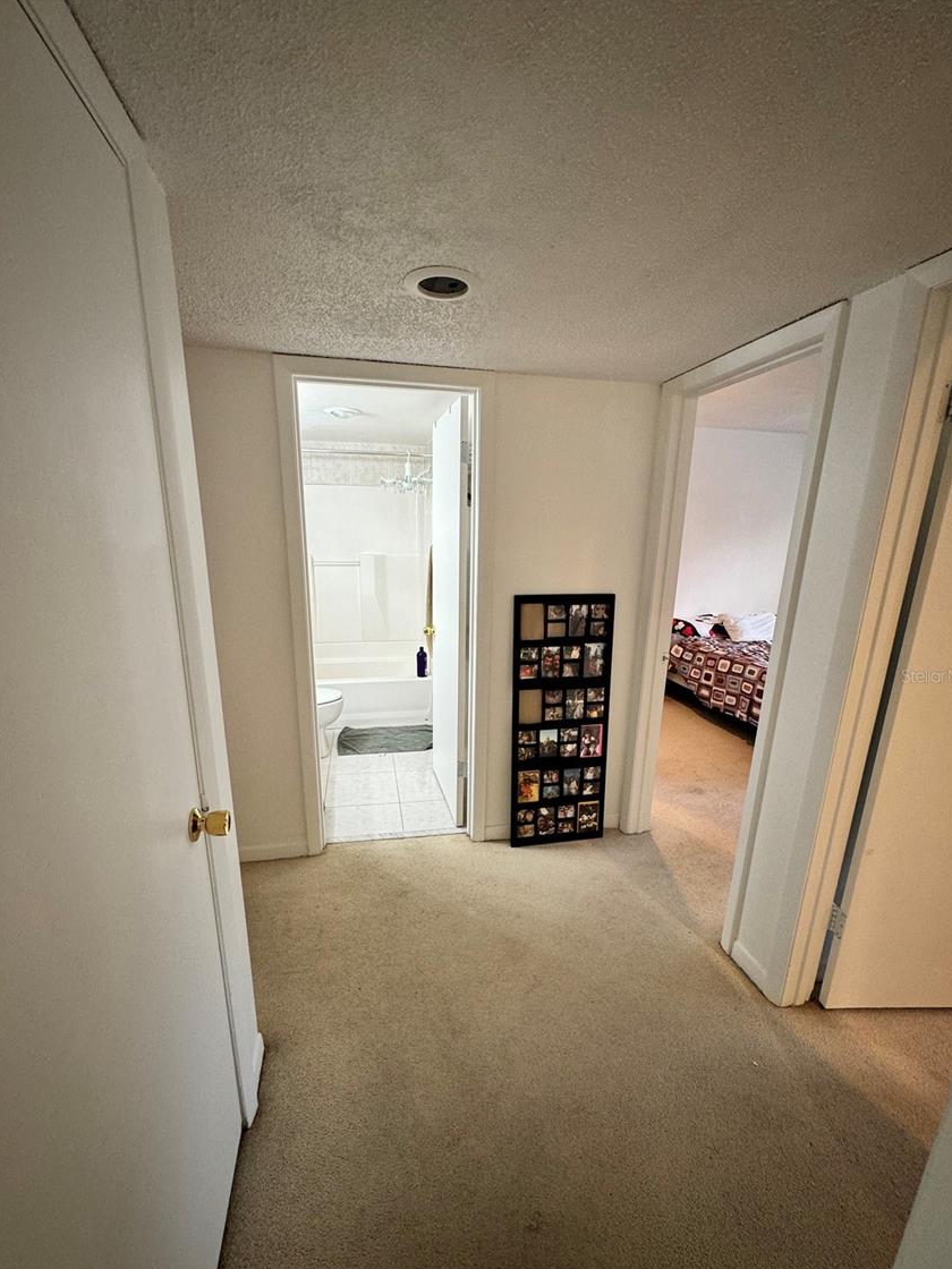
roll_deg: -1.2
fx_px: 550
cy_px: 675
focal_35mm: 15
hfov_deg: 81.7
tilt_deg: -16.2
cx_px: 471
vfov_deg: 98.0
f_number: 2.2
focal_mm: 2.22
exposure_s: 1/60
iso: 200
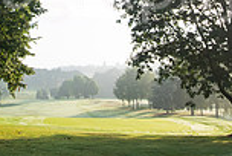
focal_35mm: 61
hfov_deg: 32.1
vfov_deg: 19.2
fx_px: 394
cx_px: 55
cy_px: -88
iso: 400
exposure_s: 1/500
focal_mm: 16
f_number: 7.1
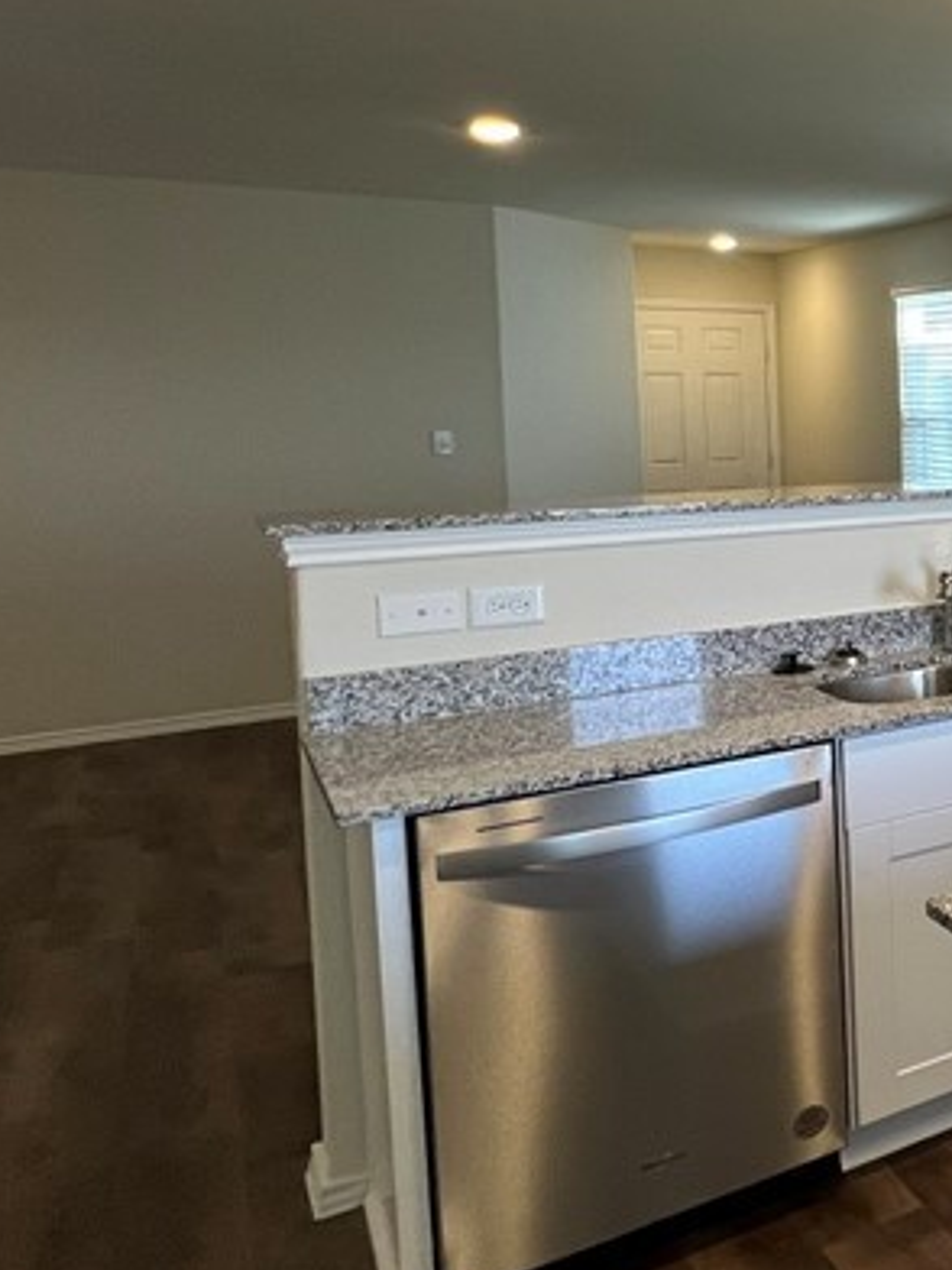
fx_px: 1247
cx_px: 1502
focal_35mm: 34
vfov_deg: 53.4
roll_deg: -0.1
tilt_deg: -4.9
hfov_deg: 26.5
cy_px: 483
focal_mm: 1.57
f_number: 1.8
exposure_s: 1/120
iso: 160
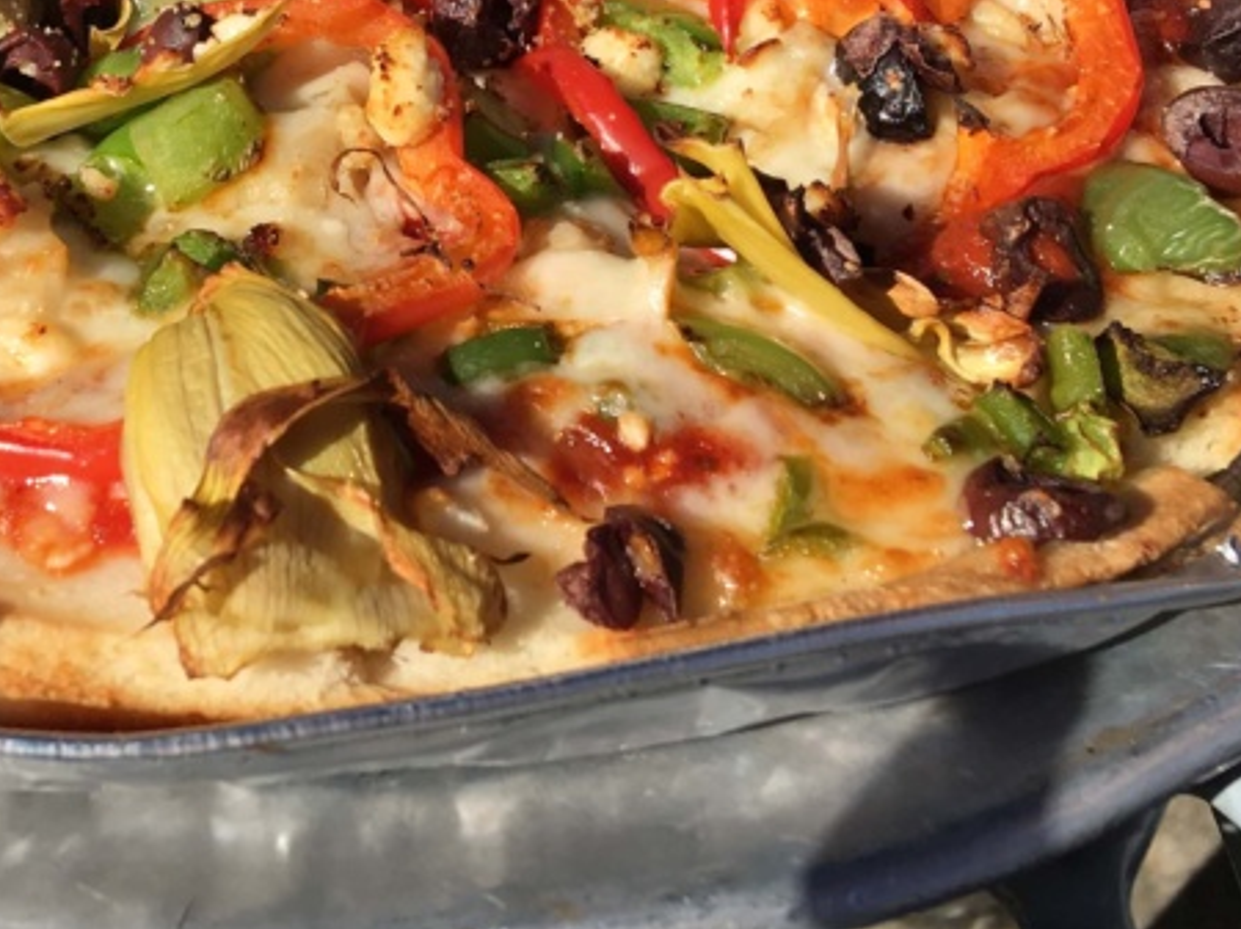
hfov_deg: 29.0
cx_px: 334
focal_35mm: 66
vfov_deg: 21.6
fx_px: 2365
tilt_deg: -29.6
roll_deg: -3.1
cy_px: 58
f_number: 2.2
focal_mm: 4.15
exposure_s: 1/1832
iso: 25
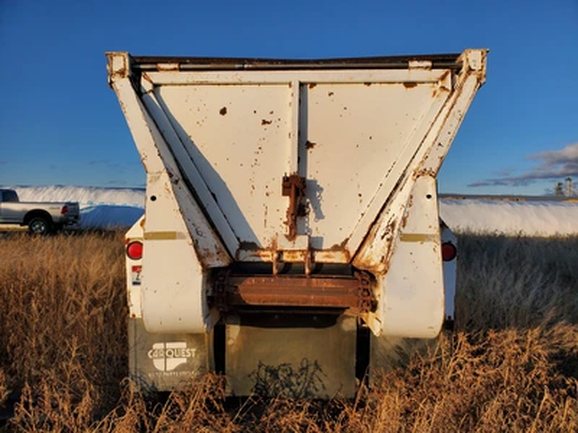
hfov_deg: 67.3
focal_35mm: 26
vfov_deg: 53.1
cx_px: 289
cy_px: 216
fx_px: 434
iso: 50
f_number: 2.4
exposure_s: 1/1859
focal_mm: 4.3
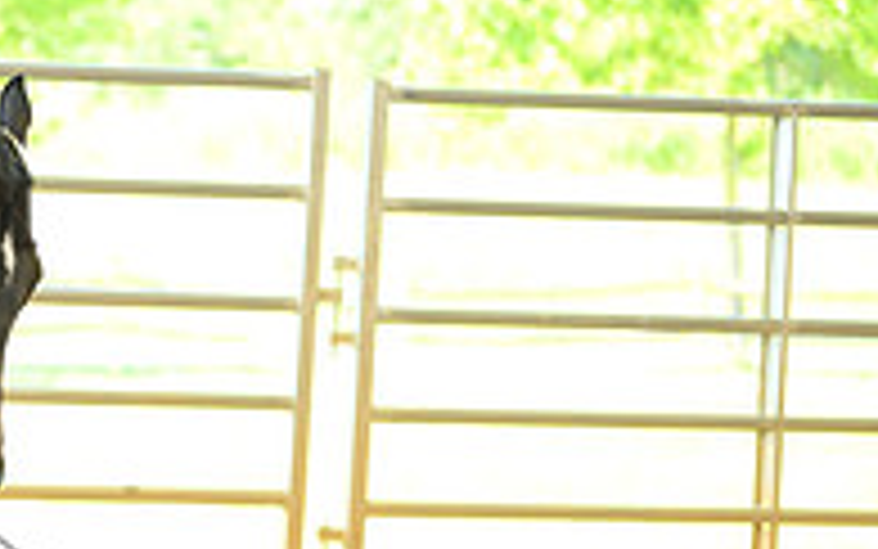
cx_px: -356
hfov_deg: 7.2
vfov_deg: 4.6
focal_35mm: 288
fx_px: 6893
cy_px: 250
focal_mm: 95
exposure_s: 1/434
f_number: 2.8
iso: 640
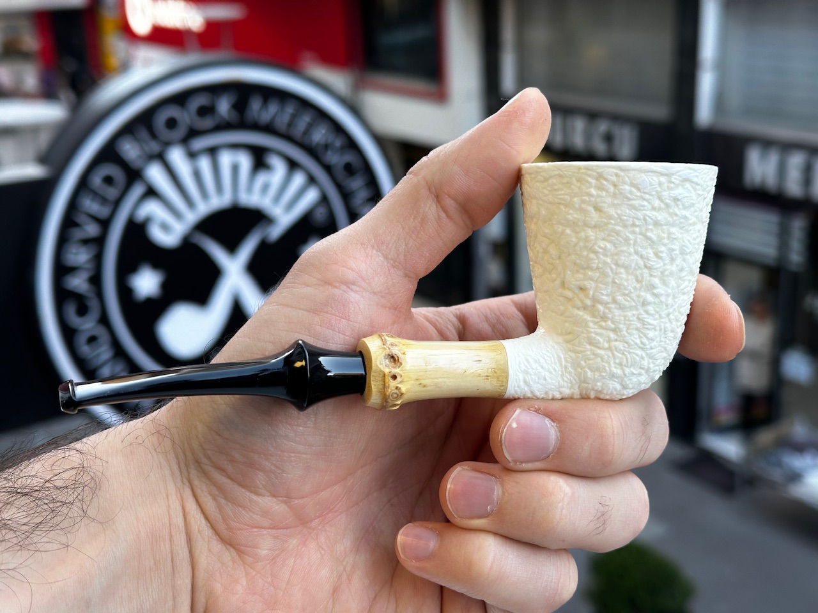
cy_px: 306
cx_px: 409
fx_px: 1134
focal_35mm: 48
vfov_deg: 30.3
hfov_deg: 39.7
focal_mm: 6.86
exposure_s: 1/121
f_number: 1.78
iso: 50
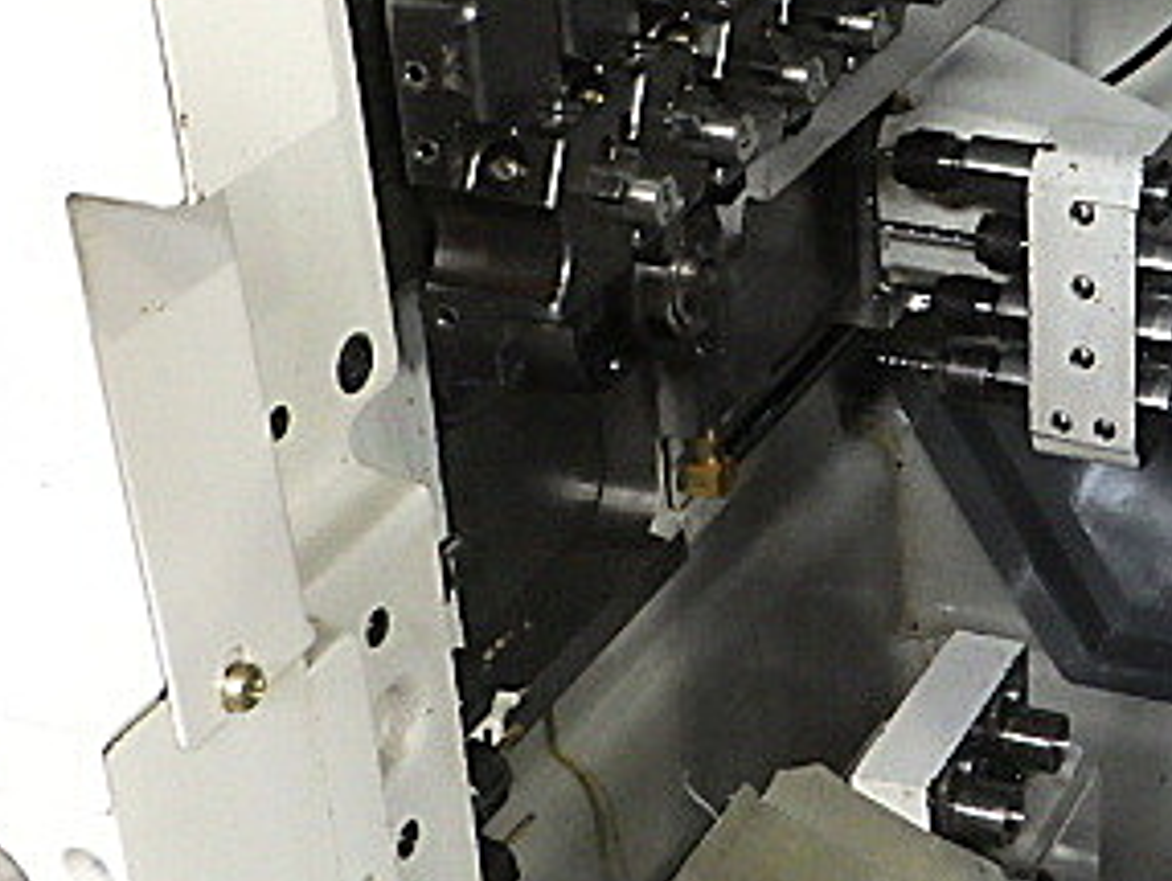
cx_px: 1188
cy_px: 295
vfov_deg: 19.4
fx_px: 2575
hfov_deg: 24.4
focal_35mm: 76
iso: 1600
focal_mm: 6.1
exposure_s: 1/40
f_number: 3.8
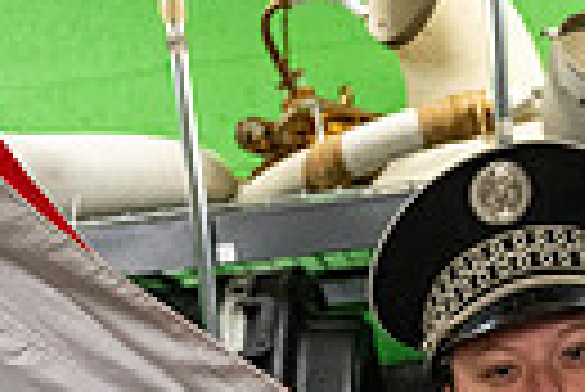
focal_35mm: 83
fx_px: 1350
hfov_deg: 24.4
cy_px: 766
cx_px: 320
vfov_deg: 14.1
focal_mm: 24
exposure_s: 1/500
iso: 5000
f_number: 3.2
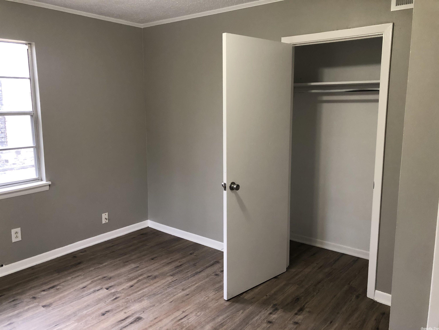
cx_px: 220
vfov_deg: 49.7
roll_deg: +1.6
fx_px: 355
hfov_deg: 63.4
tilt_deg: -8.6
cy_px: 165
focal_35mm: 28
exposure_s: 1/15
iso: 50
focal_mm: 3.99
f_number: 1.8
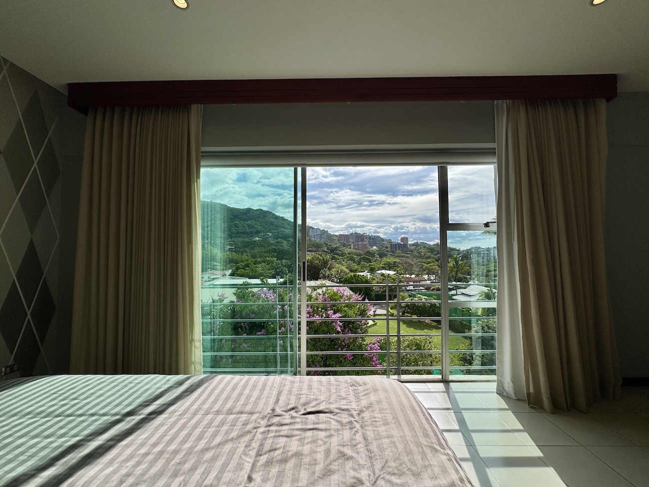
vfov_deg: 85.7
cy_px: 244
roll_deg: +0.8
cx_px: 324
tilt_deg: +1.6
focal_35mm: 14
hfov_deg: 102.1
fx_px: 262
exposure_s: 1/3390
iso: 50
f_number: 2.2
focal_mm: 2.22
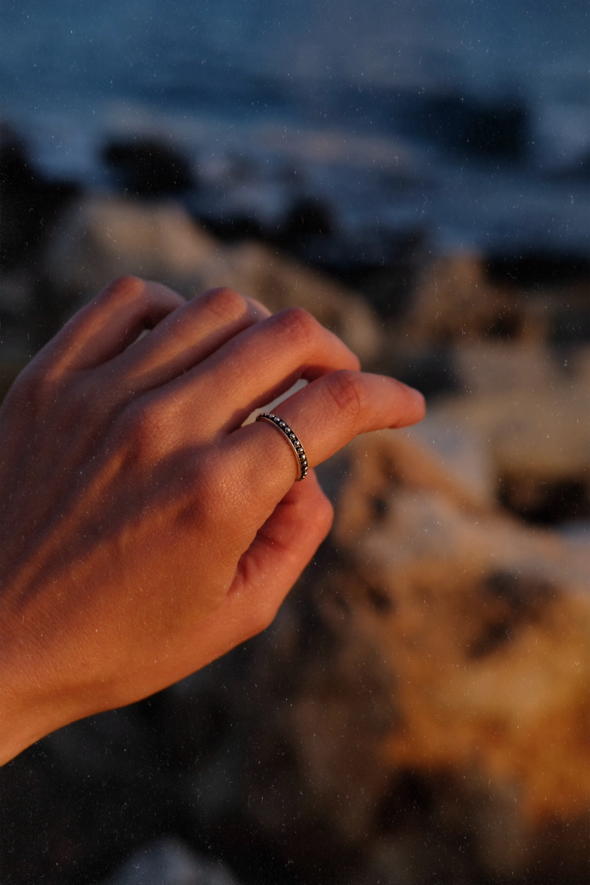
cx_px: 295
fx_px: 1303
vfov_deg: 37.5
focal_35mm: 53
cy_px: 442
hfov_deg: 25.5
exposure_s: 1/220
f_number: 5.6
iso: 200
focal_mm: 35
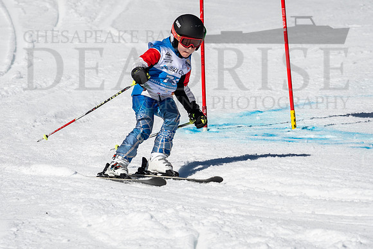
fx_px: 8211
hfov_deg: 2.6
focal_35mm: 792
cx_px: 152
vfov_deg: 1.7
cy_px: 126
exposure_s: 1/2000
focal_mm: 400
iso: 200
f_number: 8
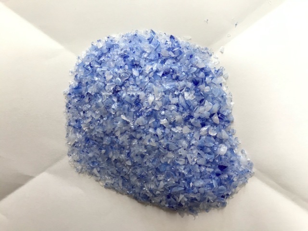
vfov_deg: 49.7
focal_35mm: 28
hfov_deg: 63.4
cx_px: 154
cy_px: 116
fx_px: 249
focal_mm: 3.99
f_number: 1.8
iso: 25
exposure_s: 1/40
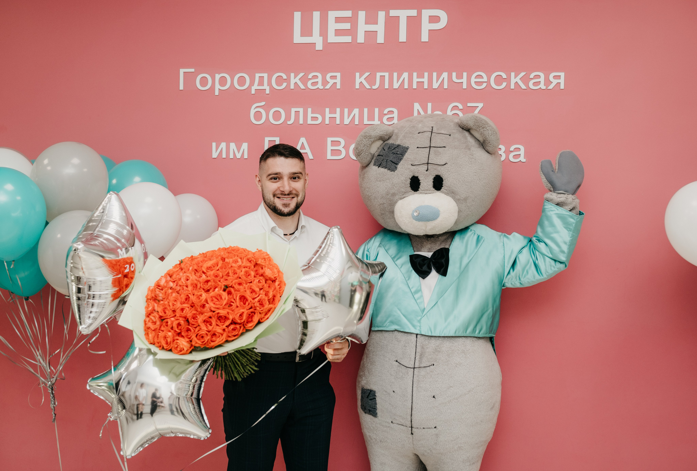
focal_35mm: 37
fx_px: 716
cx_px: 342
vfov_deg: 36.4
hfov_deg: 51.9
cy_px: 236
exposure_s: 1/160
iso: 500
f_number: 4
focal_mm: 35
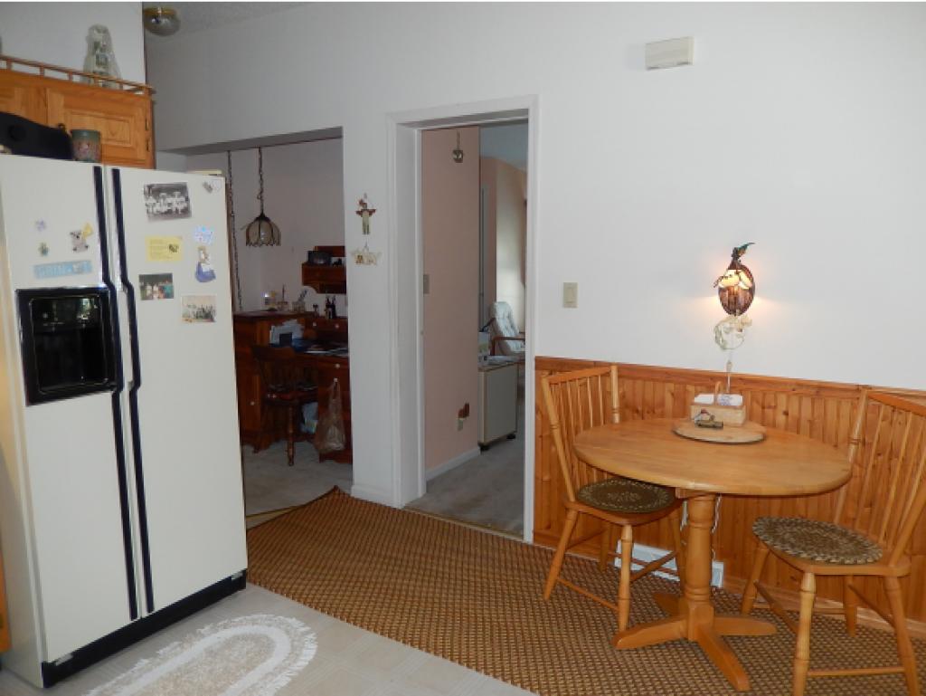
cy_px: 348
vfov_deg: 54.9
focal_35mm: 25
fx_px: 669
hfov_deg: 69.4
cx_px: 463
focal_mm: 4.5
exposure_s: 1/30
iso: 200
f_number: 3.4
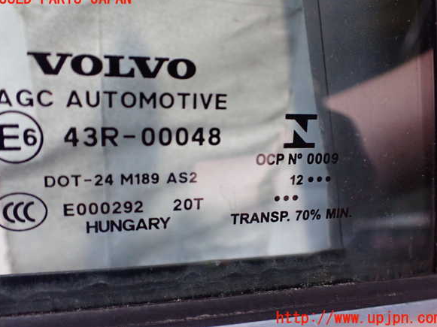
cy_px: 159
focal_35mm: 31
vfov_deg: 45.4
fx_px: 391
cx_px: 220
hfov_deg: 58.4
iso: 800
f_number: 2.3
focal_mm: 5.4
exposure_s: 1/80
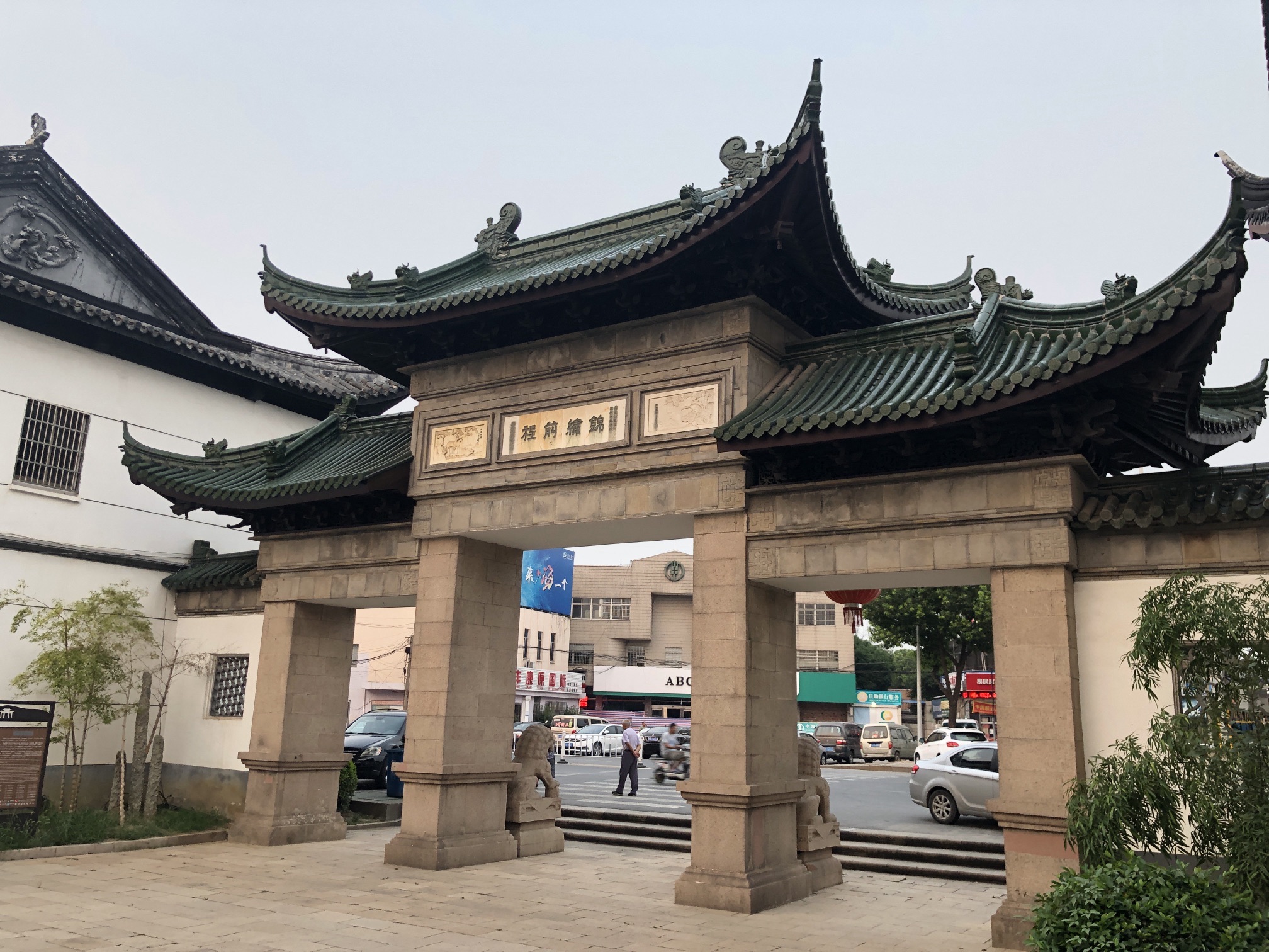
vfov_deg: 49.7
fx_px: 1026
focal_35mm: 28
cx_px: 634
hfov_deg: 63.4
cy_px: 476
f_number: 1.8
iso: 64
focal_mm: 4
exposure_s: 1/120
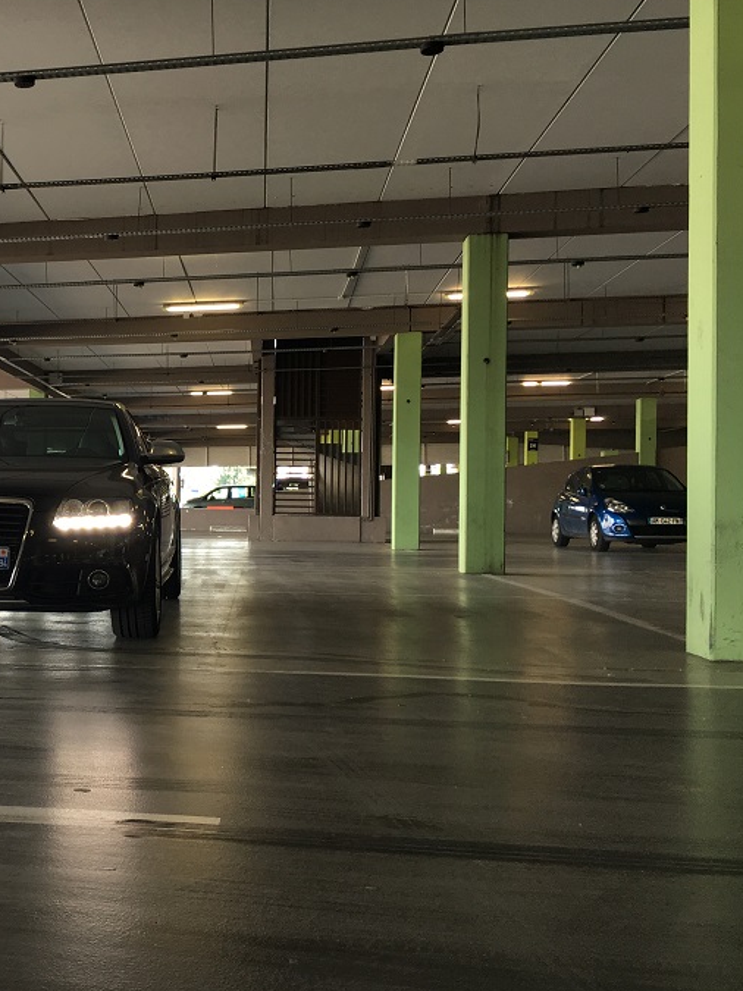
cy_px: 471
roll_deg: -1.3
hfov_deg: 30.6
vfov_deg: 42.9
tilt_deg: +1.7
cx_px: 7
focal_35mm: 44
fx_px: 1260
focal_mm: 4.15
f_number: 2.2
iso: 25
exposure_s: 1/50
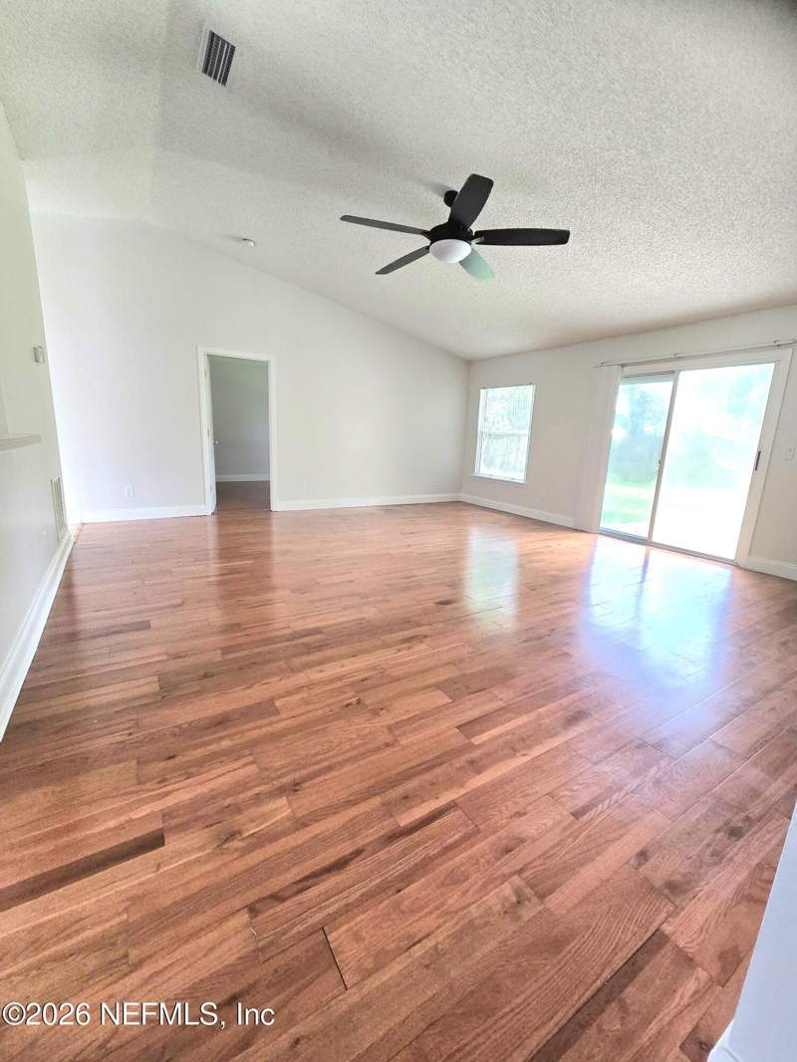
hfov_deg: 89.9
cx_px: 398
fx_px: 399
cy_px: 531
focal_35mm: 13
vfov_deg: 106.2
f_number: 2.2
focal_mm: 2.2
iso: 250
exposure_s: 1/60.2
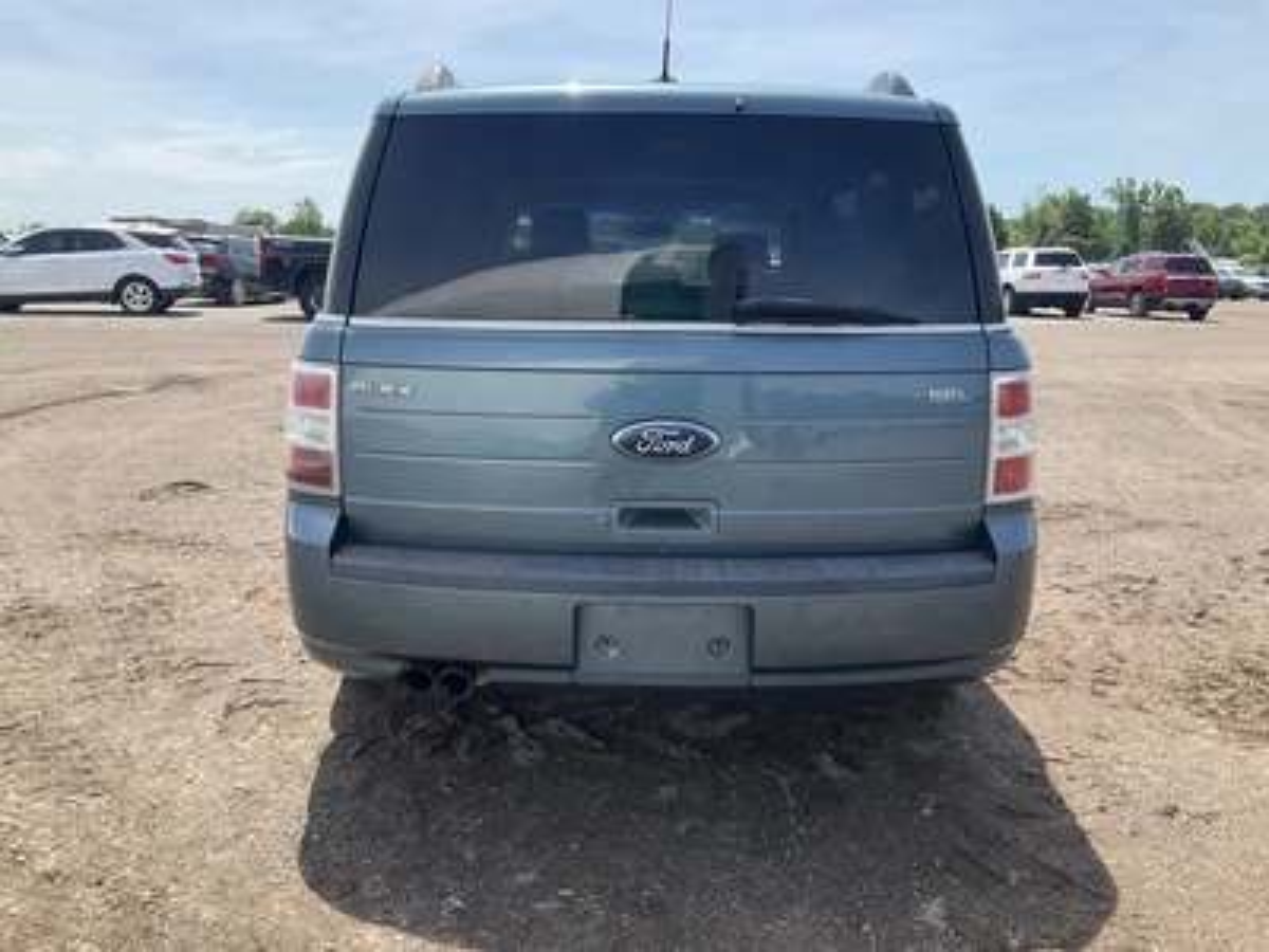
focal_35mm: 29
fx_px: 1063
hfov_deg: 61.7
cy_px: 476
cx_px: 634
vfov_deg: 48.2
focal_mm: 3
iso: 25
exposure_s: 1/804
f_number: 1.8
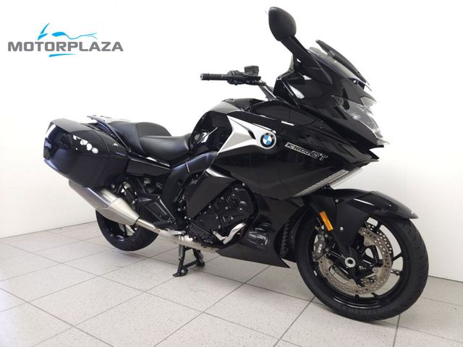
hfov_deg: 73.9
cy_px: 174
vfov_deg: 58.9
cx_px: 232
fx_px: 308
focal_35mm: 23
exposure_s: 1/30
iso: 100
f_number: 1.8
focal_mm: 5.4
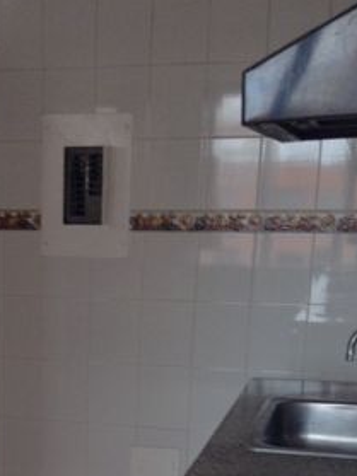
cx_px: -3
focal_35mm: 79
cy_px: 473
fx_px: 1087
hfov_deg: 18.2
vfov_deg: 23.7
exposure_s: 1/120
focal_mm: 3.3
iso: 50
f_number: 2.4
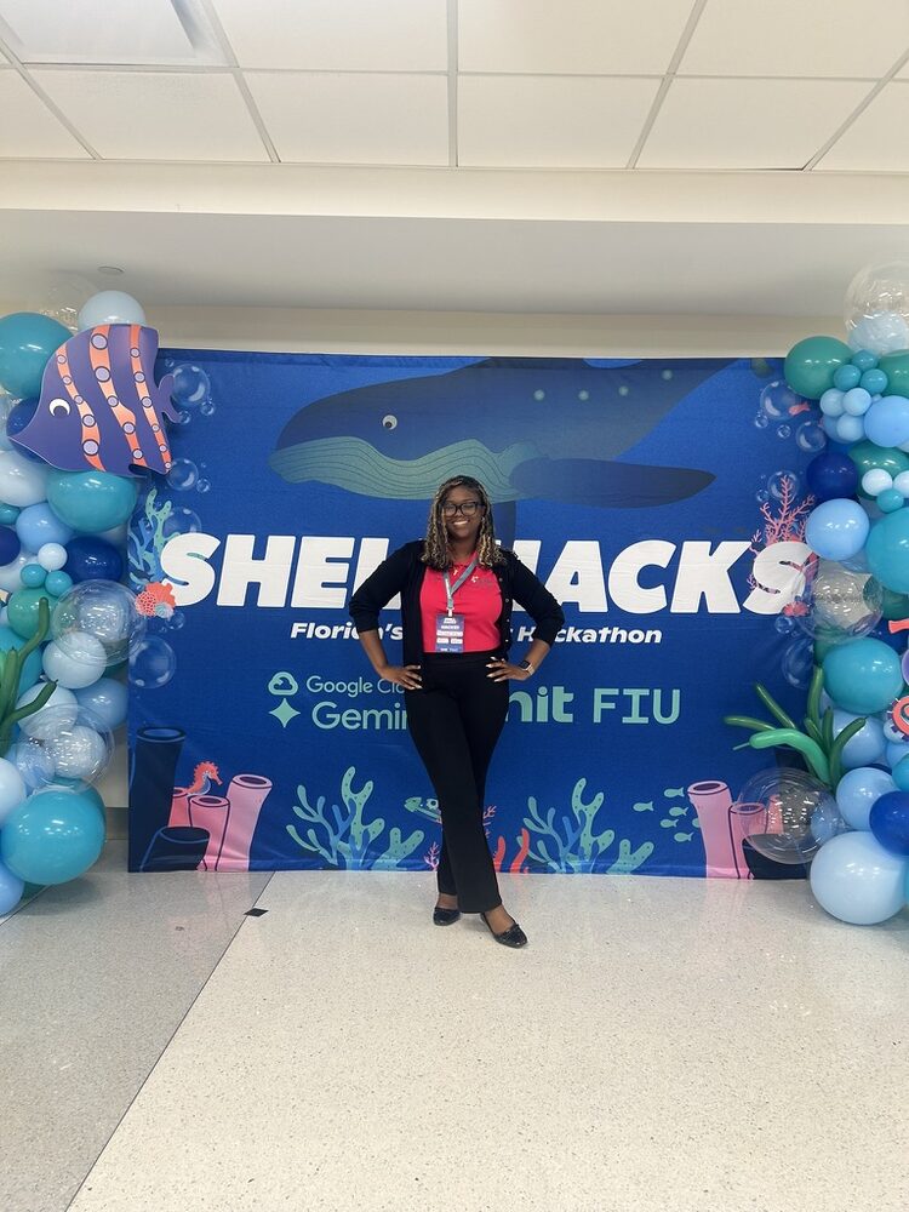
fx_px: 910
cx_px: 454
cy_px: 606
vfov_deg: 67.3
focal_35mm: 26
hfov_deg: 53.1
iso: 80
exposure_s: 1/60
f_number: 1.5
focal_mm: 5.7
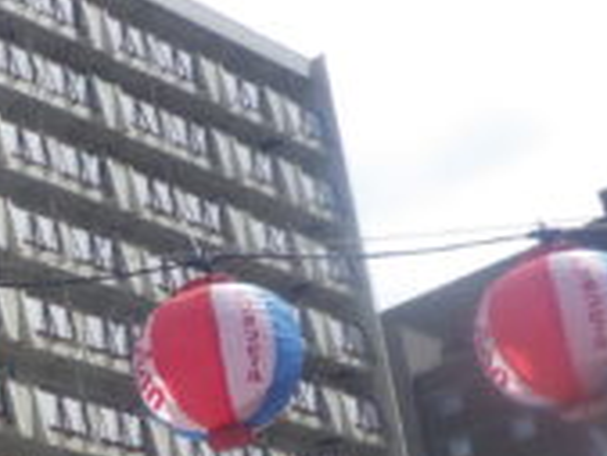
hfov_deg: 18.2
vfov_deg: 14.7
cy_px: 673
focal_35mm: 94
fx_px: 1649
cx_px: -343
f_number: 4.2
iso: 125
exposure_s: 1/1000
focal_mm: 5
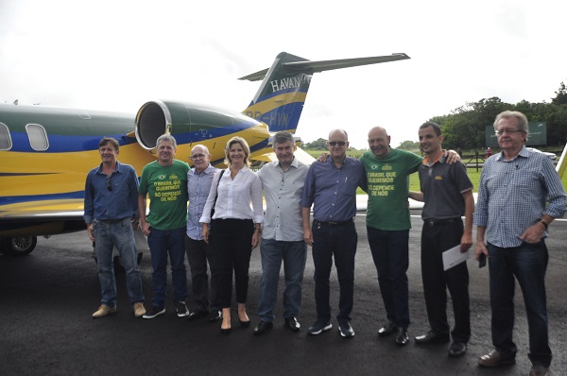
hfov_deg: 57.3
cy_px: 188
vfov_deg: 39.8
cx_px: 284
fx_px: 519
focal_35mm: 33
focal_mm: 22
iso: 1000
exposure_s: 1/4000
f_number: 3.8
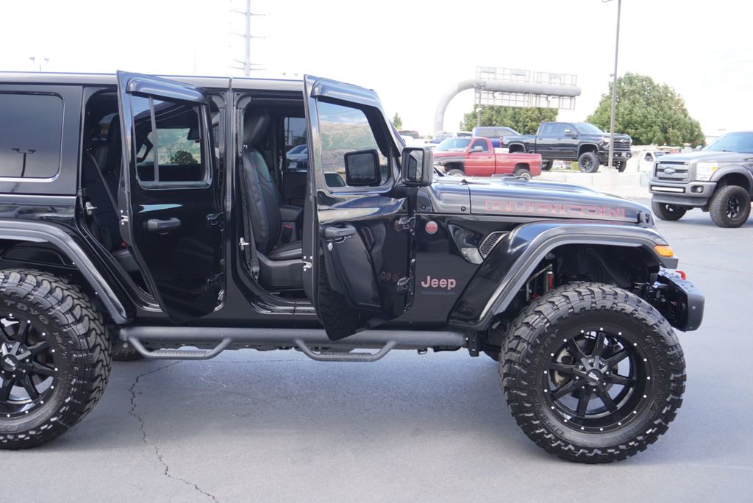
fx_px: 785
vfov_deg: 35.5
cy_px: 252
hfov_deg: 51.3
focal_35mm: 38
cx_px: 376
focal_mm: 25
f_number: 4.5
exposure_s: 1/60
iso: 100
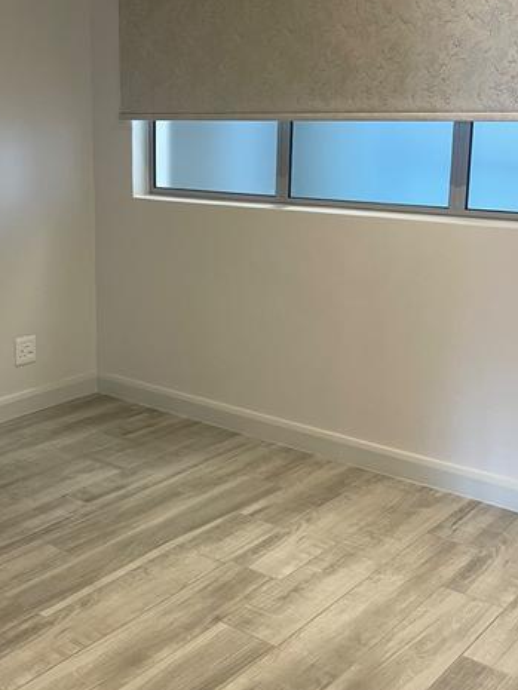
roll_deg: -0.1
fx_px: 858
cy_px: 285
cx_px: 184
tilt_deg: -11.3
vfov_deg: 43.7
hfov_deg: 33.4
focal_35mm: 43
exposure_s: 1/50
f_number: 1.6
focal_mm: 5.1
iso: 100
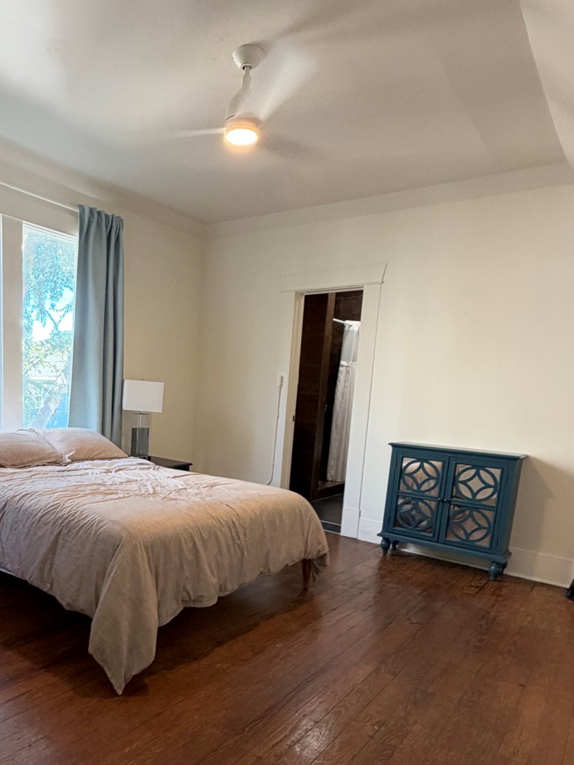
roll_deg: -2.5
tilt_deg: -6.8
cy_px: 474
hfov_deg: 53.1
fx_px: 553
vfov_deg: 68.4
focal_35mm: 25
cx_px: 165
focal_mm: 2.22
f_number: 2.2
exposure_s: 1/60
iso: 200
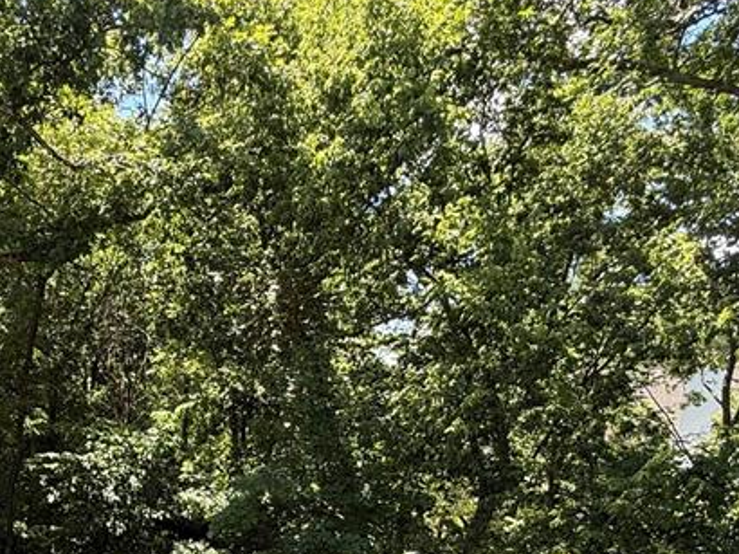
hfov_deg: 49.4
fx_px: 747
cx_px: 142
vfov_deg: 35.0
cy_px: 608
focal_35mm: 35
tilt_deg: -15.1
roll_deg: -2.9
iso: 64
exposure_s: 1/166
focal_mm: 2.22
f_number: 2.2
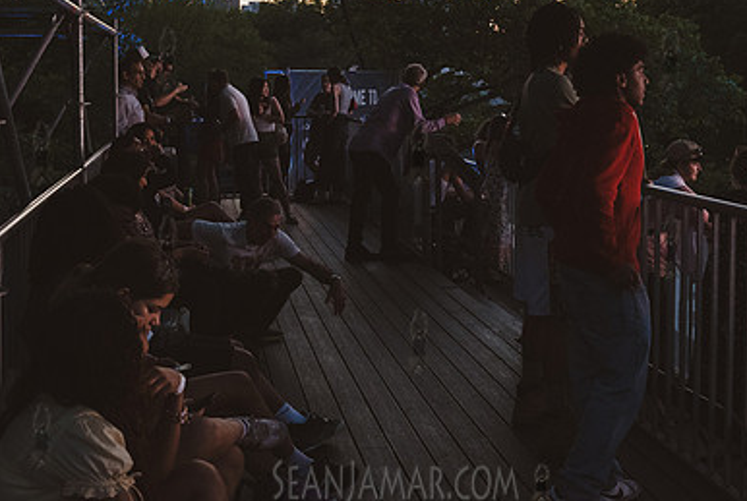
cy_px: 120
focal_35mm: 48
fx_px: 998
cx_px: 368
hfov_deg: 41.0
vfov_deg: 27.8
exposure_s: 1/200
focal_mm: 29
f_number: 4
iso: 4000
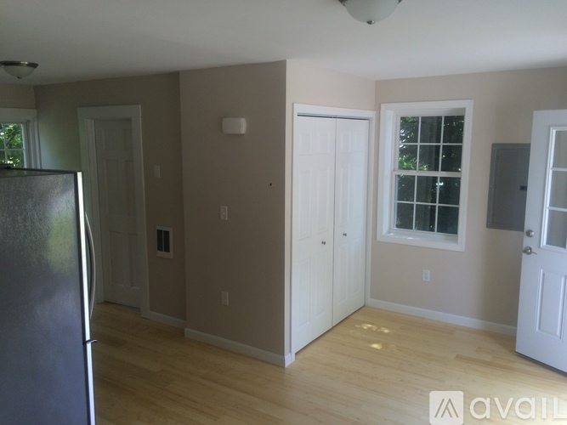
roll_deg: -0.1
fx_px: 475
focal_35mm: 29
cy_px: 212
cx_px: 284
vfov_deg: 48.2
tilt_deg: -10.0
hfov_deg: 61.7
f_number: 2.2
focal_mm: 4.15
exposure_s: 1/120
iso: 64
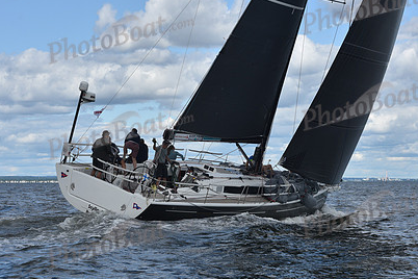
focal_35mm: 101
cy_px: 172
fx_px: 1173
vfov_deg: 13.5
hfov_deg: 20.2
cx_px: 249
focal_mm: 70
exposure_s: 1/1000
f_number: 9
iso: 250
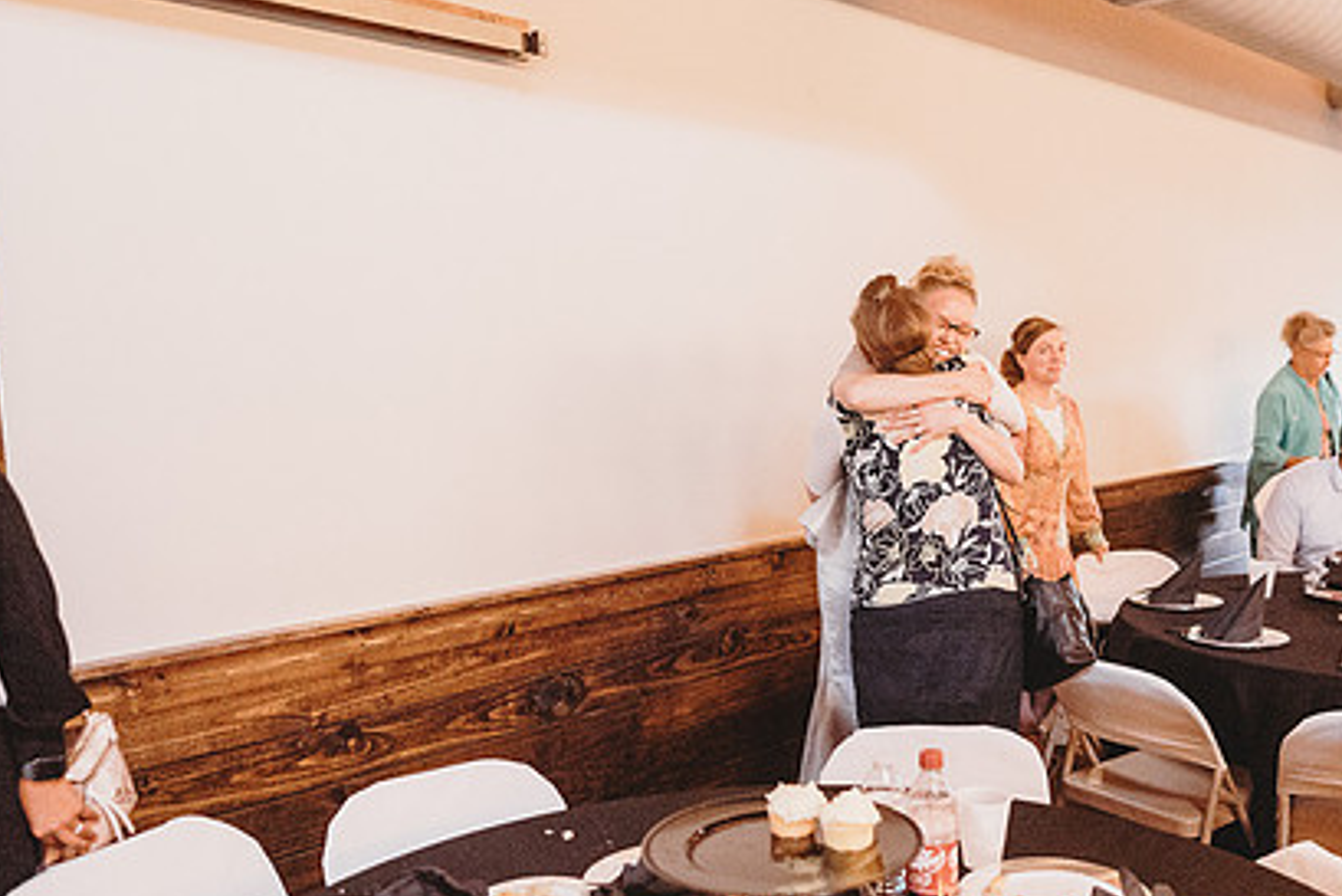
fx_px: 1268
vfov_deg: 38.8
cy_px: 530
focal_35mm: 34
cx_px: 801
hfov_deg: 55.4
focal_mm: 24
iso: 4000
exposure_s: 1/125
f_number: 2.5
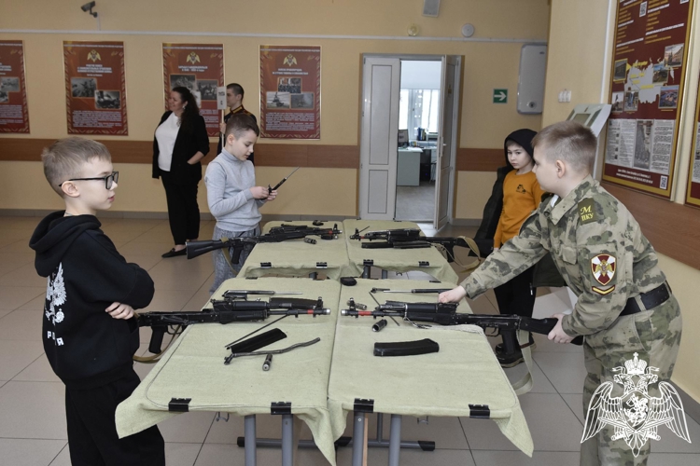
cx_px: 350
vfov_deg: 43.6
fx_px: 583
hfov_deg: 61.9
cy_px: 233
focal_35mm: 30
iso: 800
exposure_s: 1/200
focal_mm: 20
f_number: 4.5
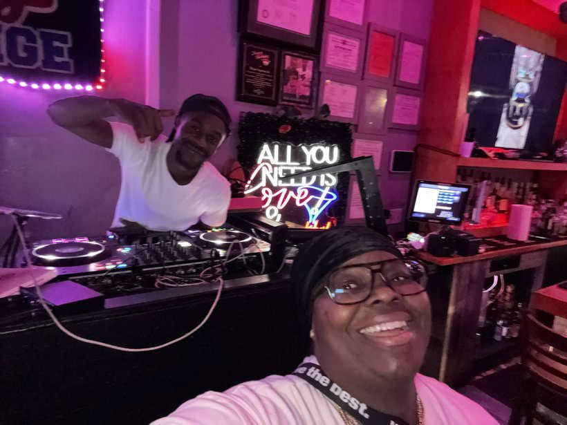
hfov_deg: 73.9
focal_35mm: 23
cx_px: 284
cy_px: 212
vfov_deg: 58.9
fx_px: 377
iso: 1250
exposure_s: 1/16
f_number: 1.9
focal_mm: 2.7
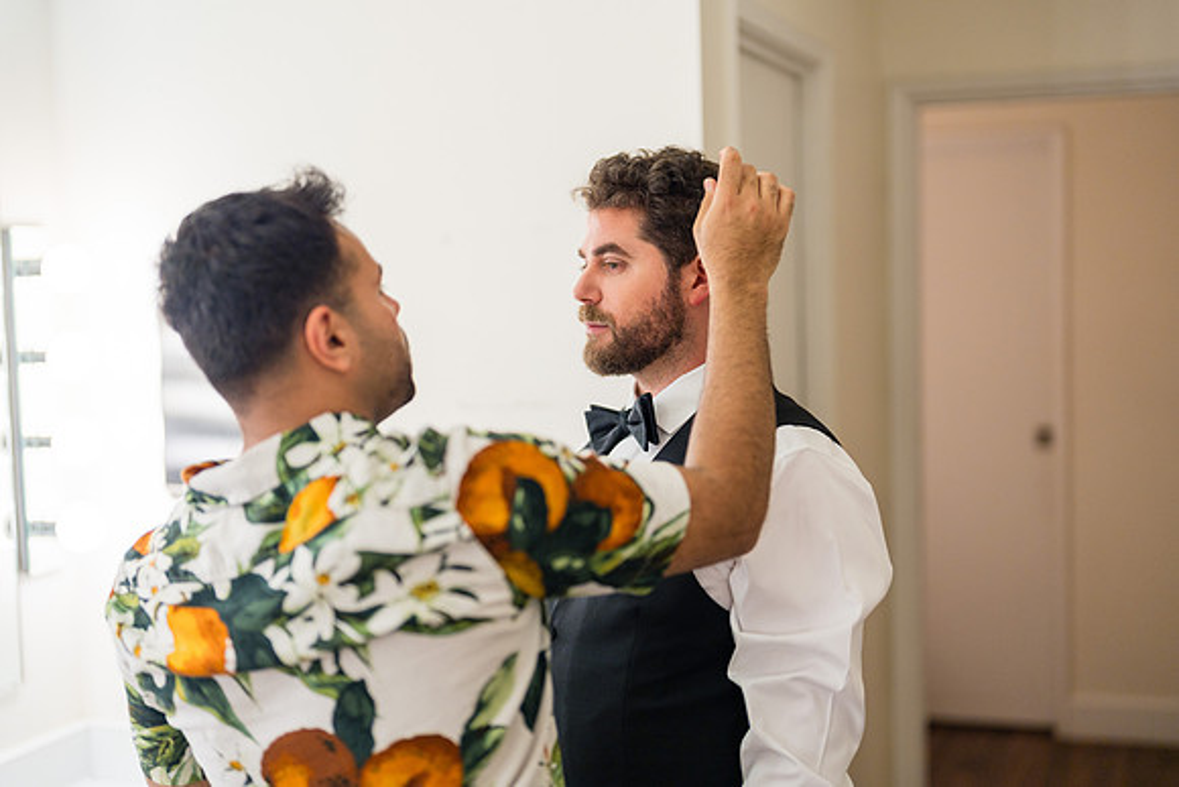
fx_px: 1638
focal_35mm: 50
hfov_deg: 39.6
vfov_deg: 27.0
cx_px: 590
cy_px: 394
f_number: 1.2
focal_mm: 50
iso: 200
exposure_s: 1/500
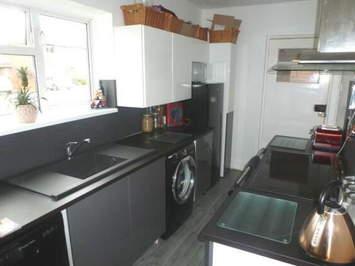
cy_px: 133
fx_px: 256
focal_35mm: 25
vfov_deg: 54.9
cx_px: 183
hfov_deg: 69.4
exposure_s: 1/60
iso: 400
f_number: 3.3
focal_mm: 4.3
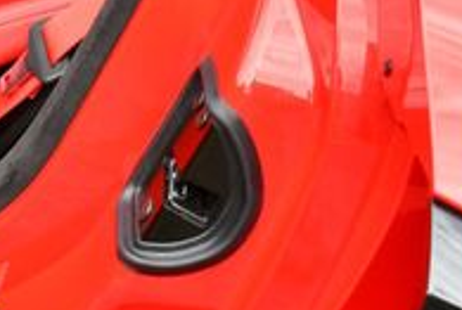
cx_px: -294
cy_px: -104
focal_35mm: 118
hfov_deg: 15.5
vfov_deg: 11.3
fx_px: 1518
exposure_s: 1/250
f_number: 6.3
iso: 200
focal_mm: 18
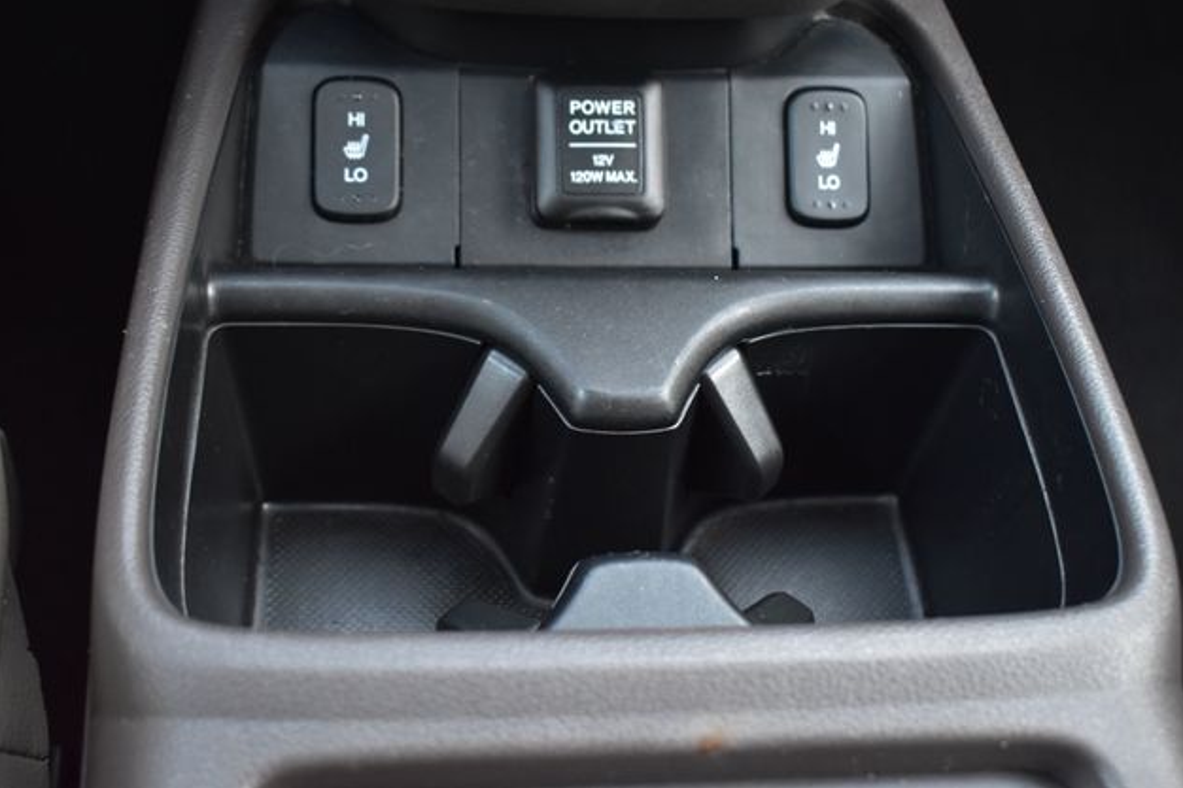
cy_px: 387
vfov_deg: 29.2
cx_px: 601
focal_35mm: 46
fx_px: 1511
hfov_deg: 42.8
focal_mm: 30
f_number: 5
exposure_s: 1/15
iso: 1600
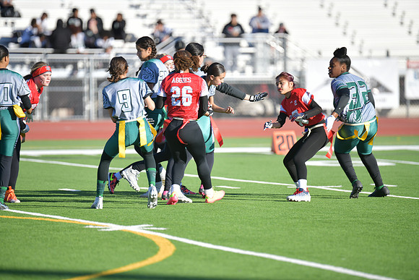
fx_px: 3492
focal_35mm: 300
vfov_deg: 4.6
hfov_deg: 6.9
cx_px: 210
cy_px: 140
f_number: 2.8
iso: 64
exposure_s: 1/800
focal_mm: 300
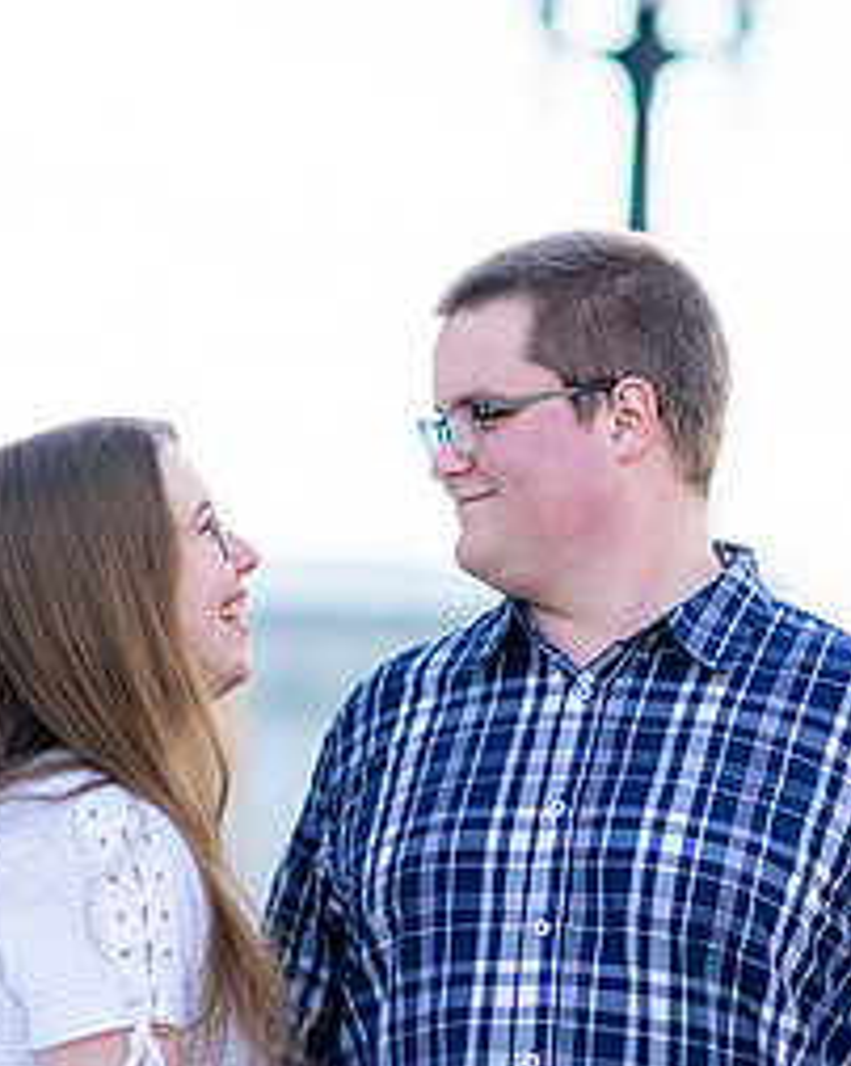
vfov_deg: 10.5
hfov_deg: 8.4
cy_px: 777
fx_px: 5768
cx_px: 447
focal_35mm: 183
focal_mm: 85
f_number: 1.4
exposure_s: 1/1600
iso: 100
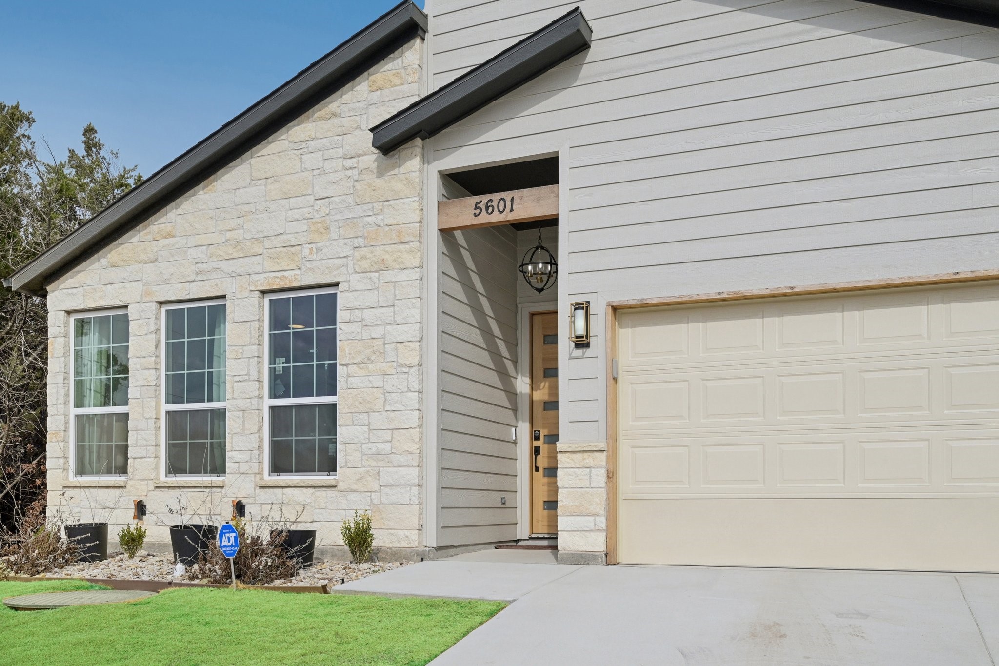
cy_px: 333
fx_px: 832
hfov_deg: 61.9
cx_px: 500
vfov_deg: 43.6
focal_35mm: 30
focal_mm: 30
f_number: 8
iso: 400
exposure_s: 1/2500
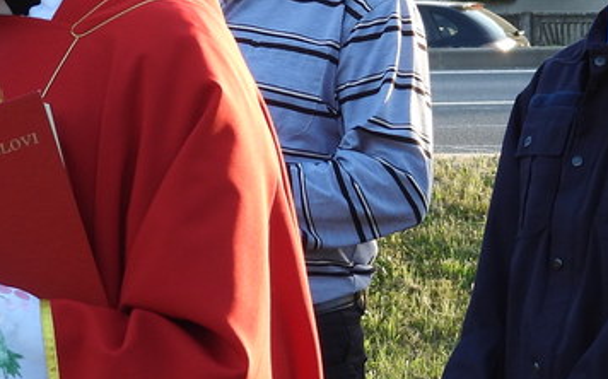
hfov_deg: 7.8
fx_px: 4438
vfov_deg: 4.9
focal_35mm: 268
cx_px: 190
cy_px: 193
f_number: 3.5
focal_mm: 13.5
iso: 100
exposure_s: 1/125
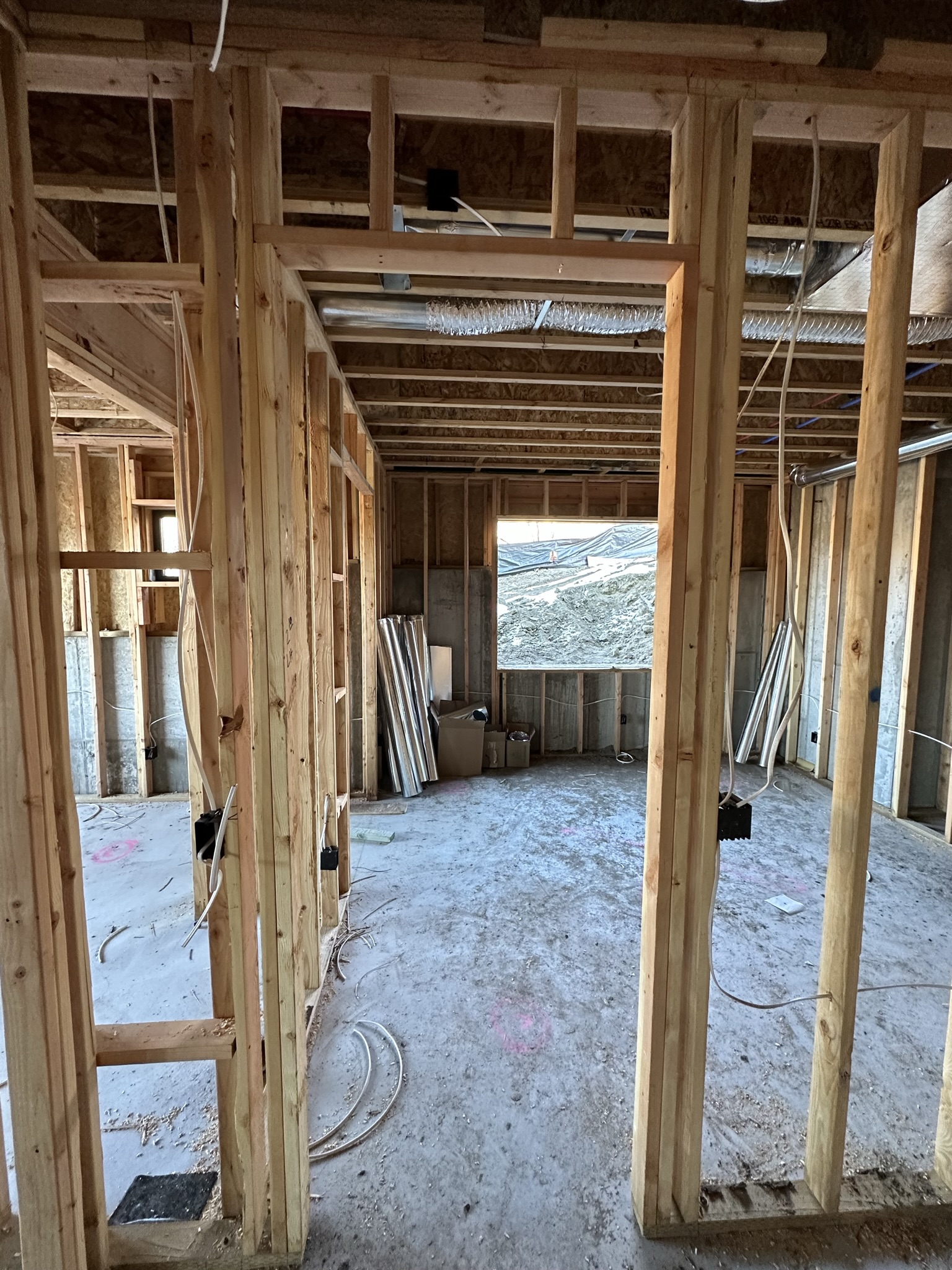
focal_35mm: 14
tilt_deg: -5.5
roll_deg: +0.1
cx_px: 476
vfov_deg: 102.1
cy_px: 635
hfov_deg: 85.7
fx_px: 513
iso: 320
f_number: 2.2
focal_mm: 2.22
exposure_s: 1/71
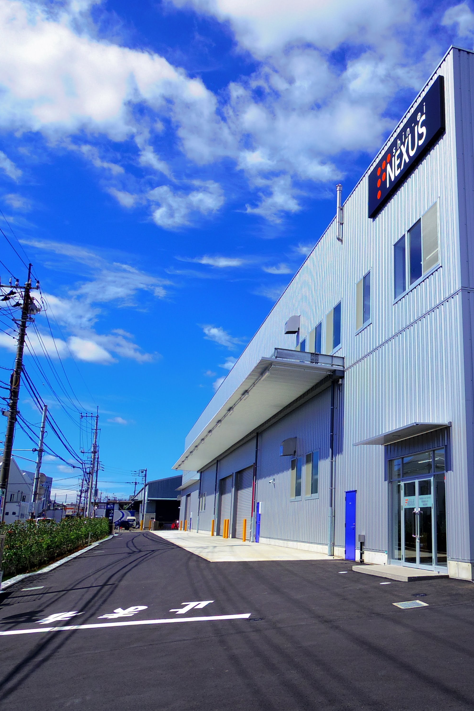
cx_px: 378
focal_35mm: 32
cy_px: 356
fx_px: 632
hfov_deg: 39.5
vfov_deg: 58.7
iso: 100
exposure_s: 1/800
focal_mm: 5
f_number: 4
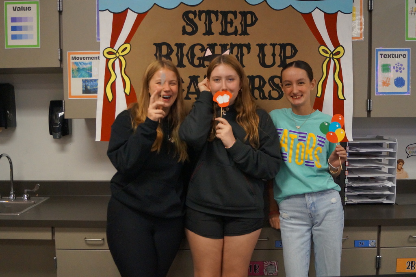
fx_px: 381
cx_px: 208
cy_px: 138
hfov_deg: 57.2
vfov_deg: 39.9
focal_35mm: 33
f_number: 4
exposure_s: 1/160
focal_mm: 22
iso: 3200
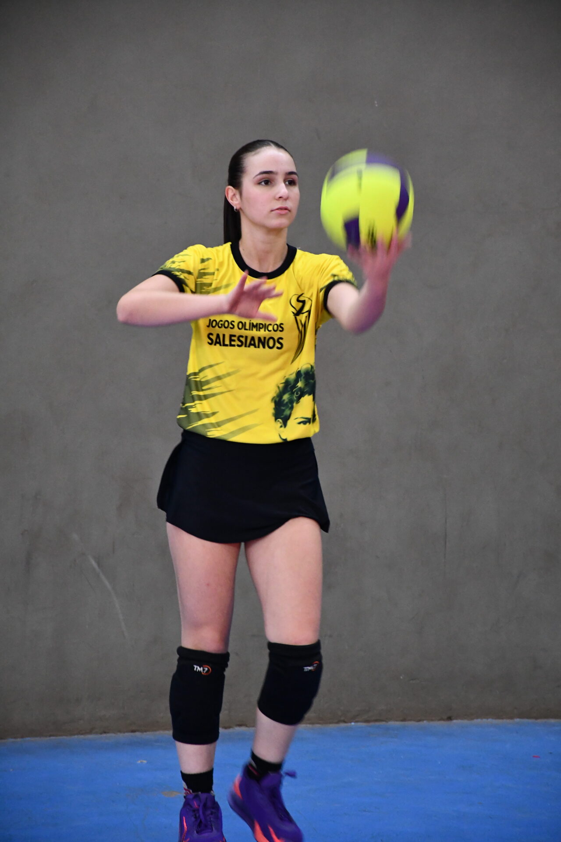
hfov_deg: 7.9
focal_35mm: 174
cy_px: 421
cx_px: 280
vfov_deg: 11.8
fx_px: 4067
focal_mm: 116
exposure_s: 1/100
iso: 3200
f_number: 5.6
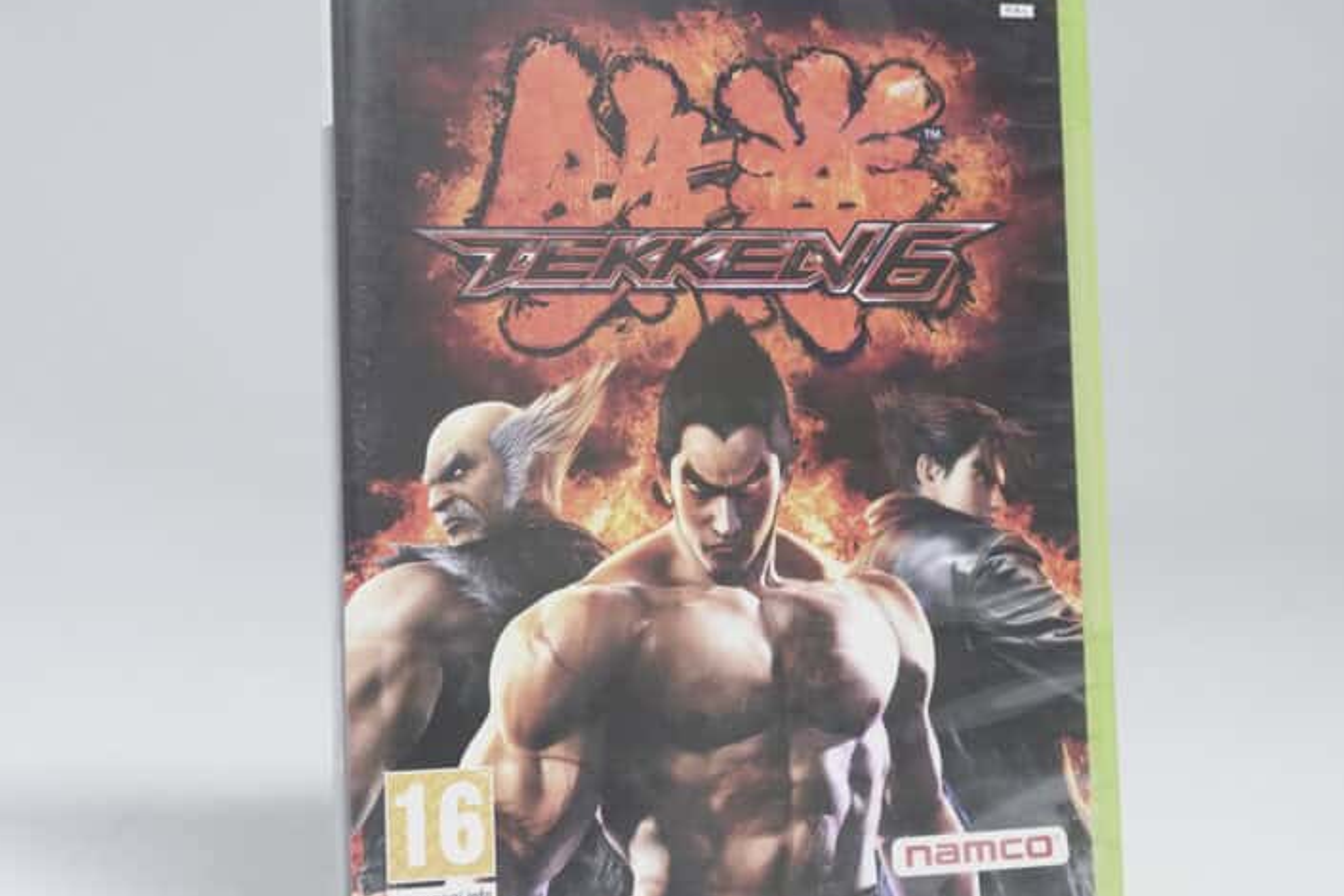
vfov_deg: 21.6
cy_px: 377
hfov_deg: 31.9
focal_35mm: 63
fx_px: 2352
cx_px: 717
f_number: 5.6
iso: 3200
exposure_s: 1/100
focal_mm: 37
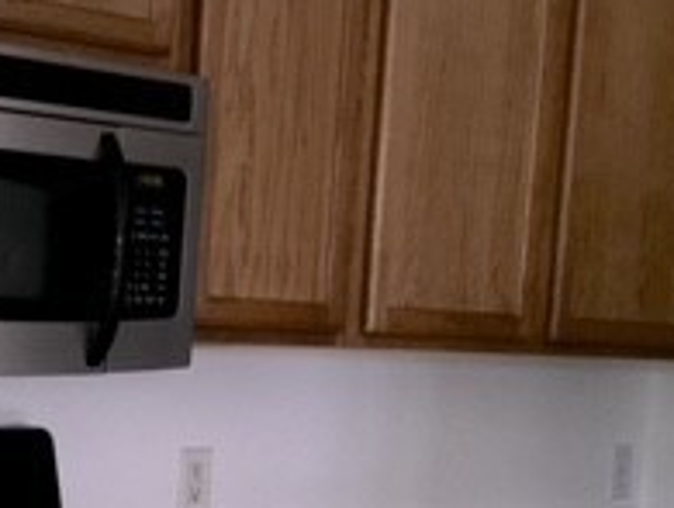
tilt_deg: -5.9
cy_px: 515
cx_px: 252
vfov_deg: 15.3
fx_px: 1853
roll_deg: -4.0
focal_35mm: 95
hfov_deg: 20.6
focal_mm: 4.15
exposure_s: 1/68
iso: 32
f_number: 2.2
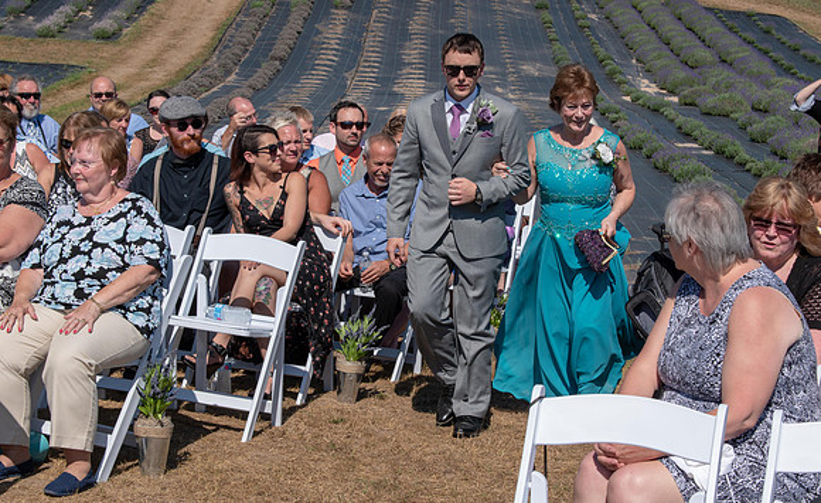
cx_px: 410
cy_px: 229
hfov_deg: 24.6
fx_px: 1882
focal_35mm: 85
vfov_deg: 15.2
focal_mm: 55
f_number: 11
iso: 200
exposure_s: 1/500
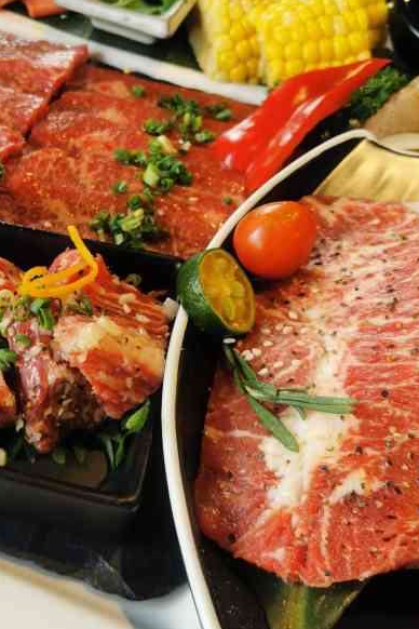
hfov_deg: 29.6
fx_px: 786
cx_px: 133
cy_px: 250
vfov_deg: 43.4
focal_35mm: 45
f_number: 1.6
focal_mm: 5.56
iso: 64
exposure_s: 1/100
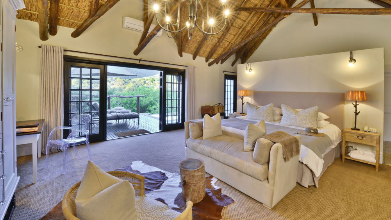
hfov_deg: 103.0
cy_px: 109
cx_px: 200
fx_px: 156
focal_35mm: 15
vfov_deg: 70.5
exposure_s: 3
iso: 200
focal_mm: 14
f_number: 22
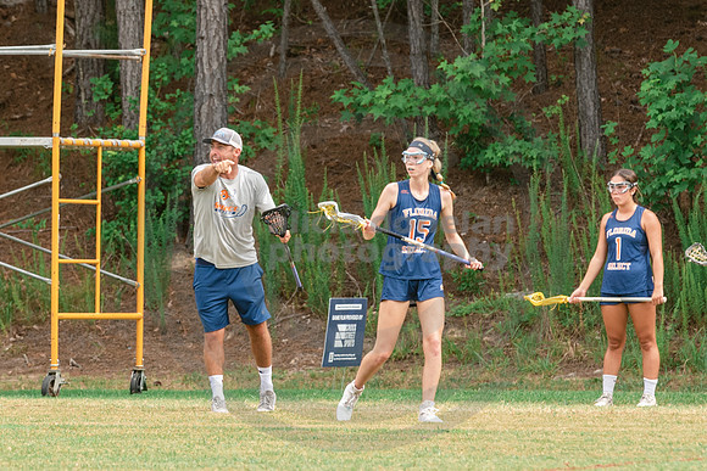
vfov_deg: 2.5
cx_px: 196
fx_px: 10668
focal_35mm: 543
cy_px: 266
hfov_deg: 3.8
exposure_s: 1/1000
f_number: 4
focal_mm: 200
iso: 250
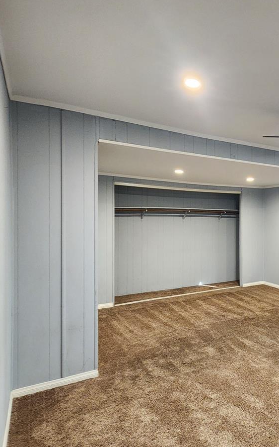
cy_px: 224
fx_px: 280
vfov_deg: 77.2
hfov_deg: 45.2
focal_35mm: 23
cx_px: 276
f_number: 2.2
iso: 320
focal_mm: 2.2
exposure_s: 1/30
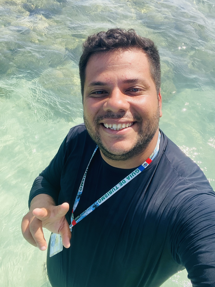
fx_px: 248
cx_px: 108
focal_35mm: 30
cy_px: 144
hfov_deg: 46.8
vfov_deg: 60.0
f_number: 2.2
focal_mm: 2.71
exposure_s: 1/636
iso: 25
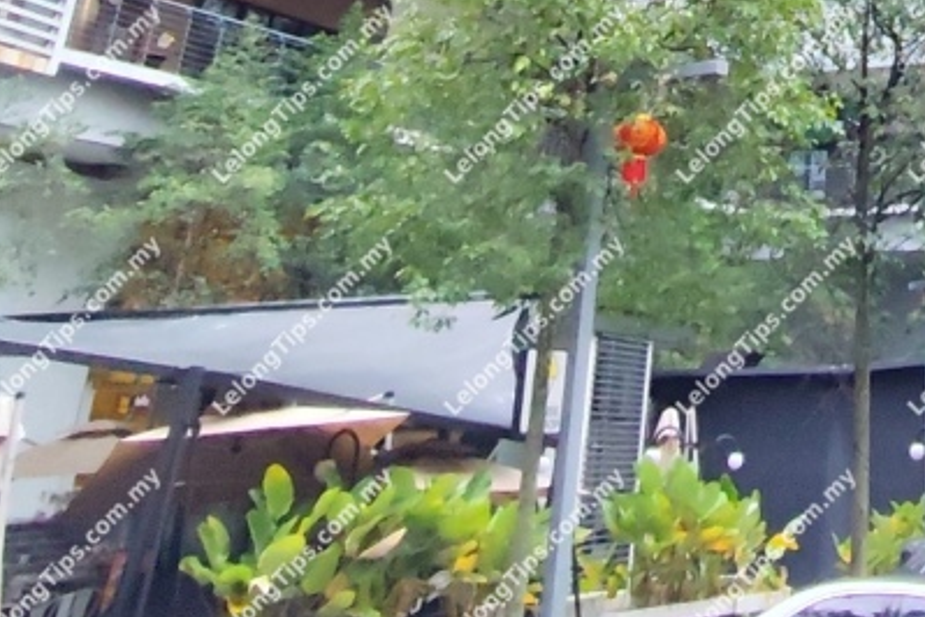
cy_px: -626
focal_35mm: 60
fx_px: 1542
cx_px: 926
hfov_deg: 31.0
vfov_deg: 16.8
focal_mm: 1.65
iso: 50
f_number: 2.2
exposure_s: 1/349
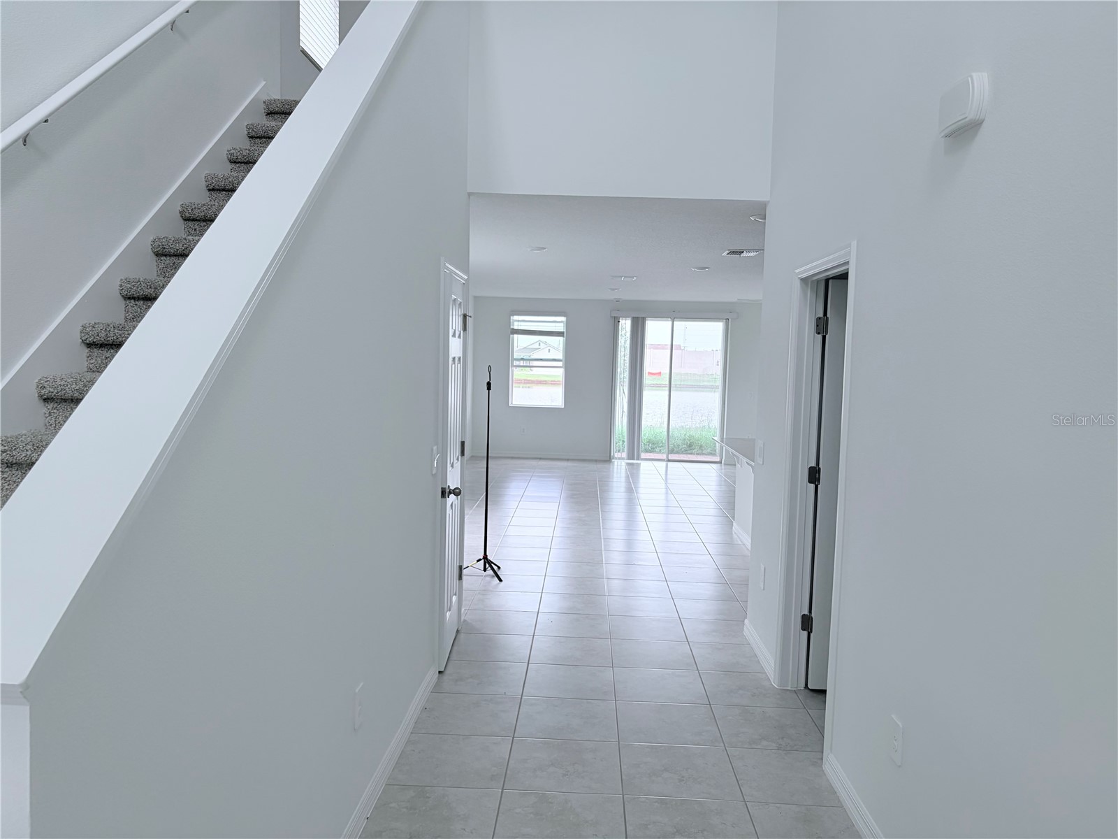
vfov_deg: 53.1
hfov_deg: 67.3
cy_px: 420
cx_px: 559
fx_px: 840
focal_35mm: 26
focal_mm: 5.96
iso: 80
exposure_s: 1/209
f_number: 1.6
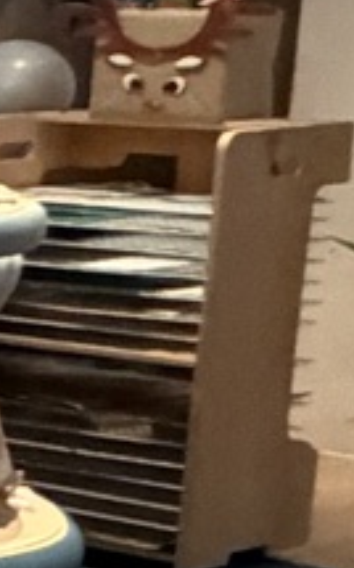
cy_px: 256
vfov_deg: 15.2
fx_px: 2134
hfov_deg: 5.2
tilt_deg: -8.3
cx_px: -1754
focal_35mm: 138
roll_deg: +0.8
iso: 1250
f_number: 2.2
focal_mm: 2.22
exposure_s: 1/60
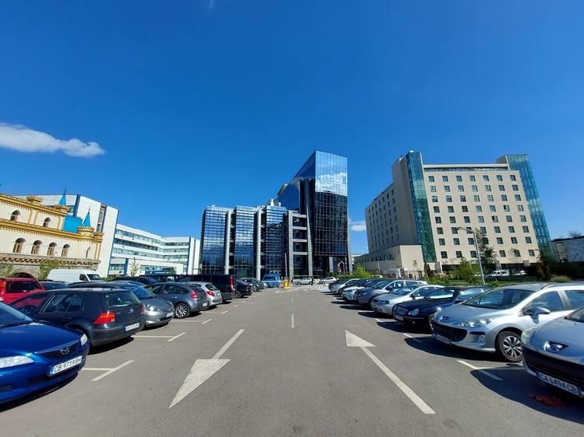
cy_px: 218
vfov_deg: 89.9
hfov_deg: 106.2
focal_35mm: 13
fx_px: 219
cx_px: 292
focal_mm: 1.74
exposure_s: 1/2365
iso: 50
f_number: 2.2
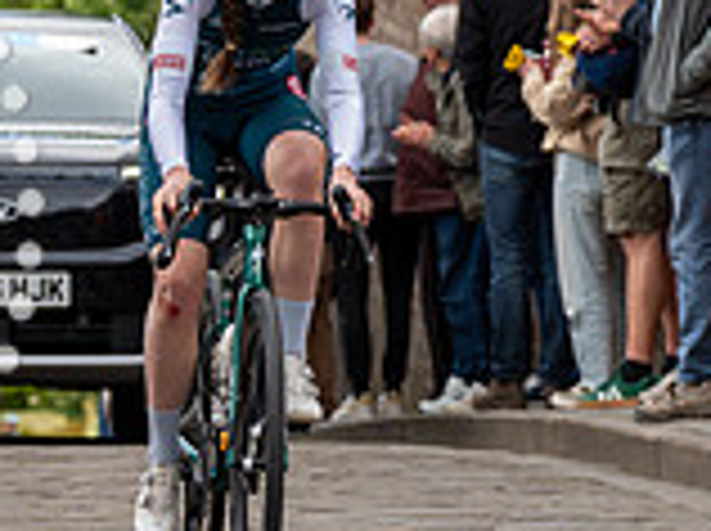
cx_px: 320
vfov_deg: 4.8
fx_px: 6317
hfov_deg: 6.4
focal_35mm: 308
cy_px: -20
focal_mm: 87
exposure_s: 1/1000
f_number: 4
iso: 400
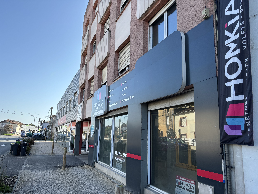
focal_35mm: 26
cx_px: 129
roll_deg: -1.5
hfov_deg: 67.3
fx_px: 194
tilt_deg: +9.7
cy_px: 97
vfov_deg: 53.1
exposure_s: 1/1477
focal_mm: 5.96
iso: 50
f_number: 1.6
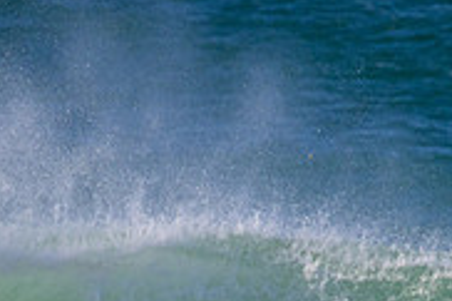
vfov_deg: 0.5
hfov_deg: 0.8
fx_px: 31987
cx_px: 281
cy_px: 429
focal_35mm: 2550
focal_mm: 800
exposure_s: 1/2000
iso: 1250
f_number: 11
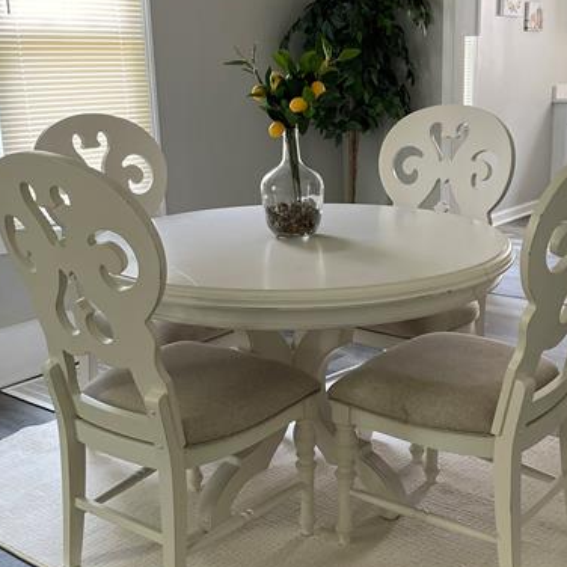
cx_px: 314
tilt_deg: -15.3
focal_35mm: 47
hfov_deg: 36.0
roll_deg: +2.5
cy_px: 323
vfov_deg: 36.0
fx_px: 871
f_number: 1.6
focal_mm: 4.2
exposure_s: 1/60
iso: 200
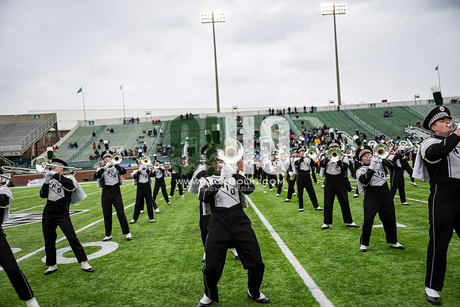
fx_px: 415
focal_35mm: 32
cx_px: 230
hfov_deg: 58.0
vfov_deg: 40.6
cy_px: 154
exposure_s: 1/500
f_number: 2.8
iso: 100
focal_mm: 32.5
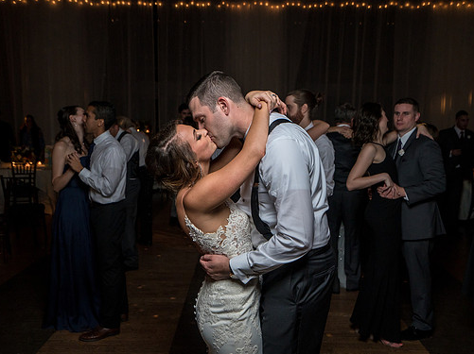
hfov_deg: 47.9
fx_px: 534
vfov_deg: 36.8
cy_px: 181
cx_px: 237
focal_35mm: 39
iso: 2000
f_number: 4
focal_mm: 35
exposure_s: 1/200
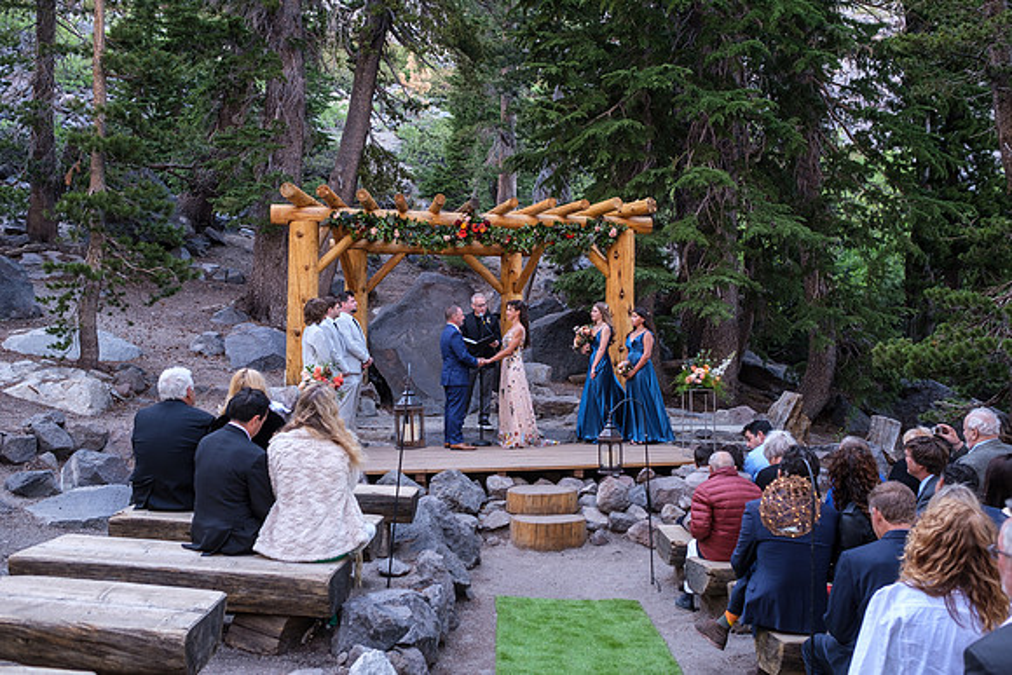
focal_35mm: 35
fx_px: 984
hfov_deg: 54.4
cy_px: 338
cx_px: 506
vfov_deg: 37.9
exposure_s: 1/40
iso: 160
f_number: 3.2
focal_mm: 23
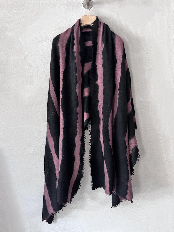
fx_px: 174
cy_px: 116
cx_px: 87
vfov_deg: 67.3
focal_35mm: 26
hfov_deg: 53.1
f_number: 1.6
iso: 320
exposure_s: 1/60
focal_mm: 5.1
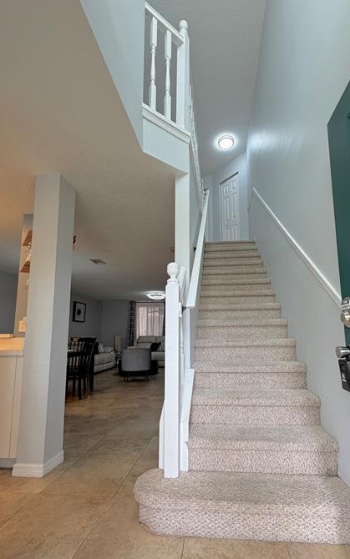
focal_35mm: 17
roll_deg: +0.2
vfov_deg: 94.1
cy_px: 305
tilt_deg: +5.6
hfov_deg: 67.7
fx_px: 259
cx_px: 199
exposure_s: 1/120
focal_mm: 2.22
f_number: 2.2
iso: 125
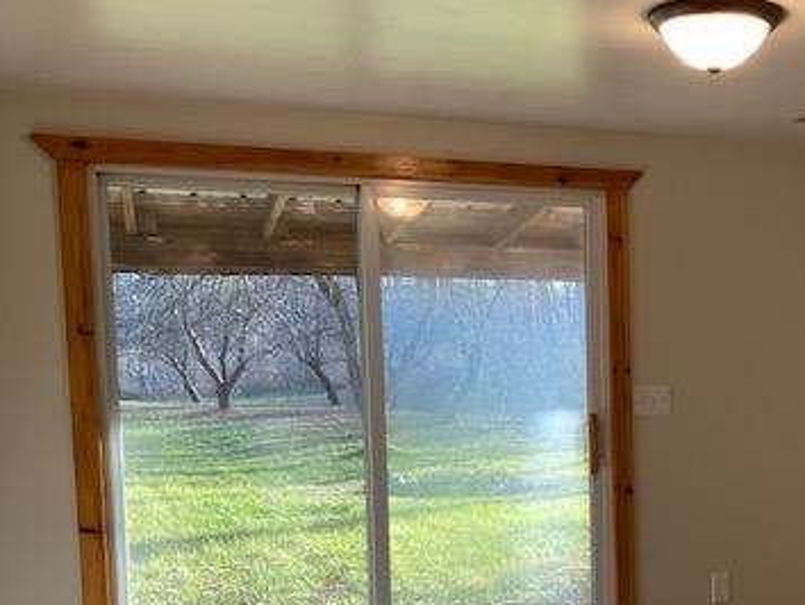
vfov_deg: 30.5
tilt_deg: -5.4
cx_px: 689
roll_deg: +0.8
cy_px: 432
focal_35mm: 47
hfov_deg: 38.3
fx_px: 1094
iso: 100
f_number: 1.8
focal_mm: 4.25
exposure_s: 1/120
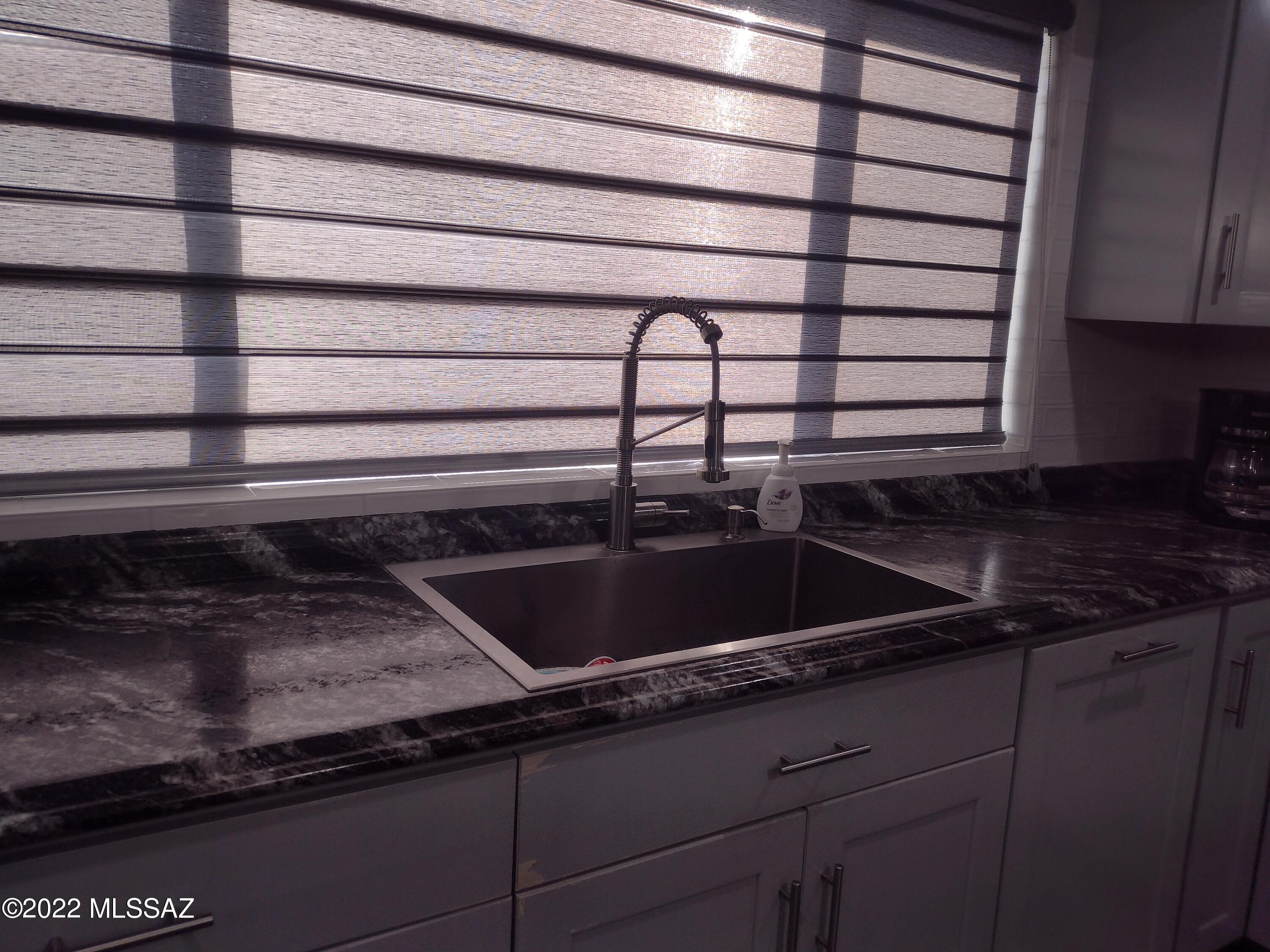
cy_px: 476
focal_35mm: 27
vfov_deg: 51.4
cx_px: 635
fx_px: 991
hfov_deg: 65.3
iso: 100
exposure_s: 1/193
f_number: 1.7
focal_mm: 4.71
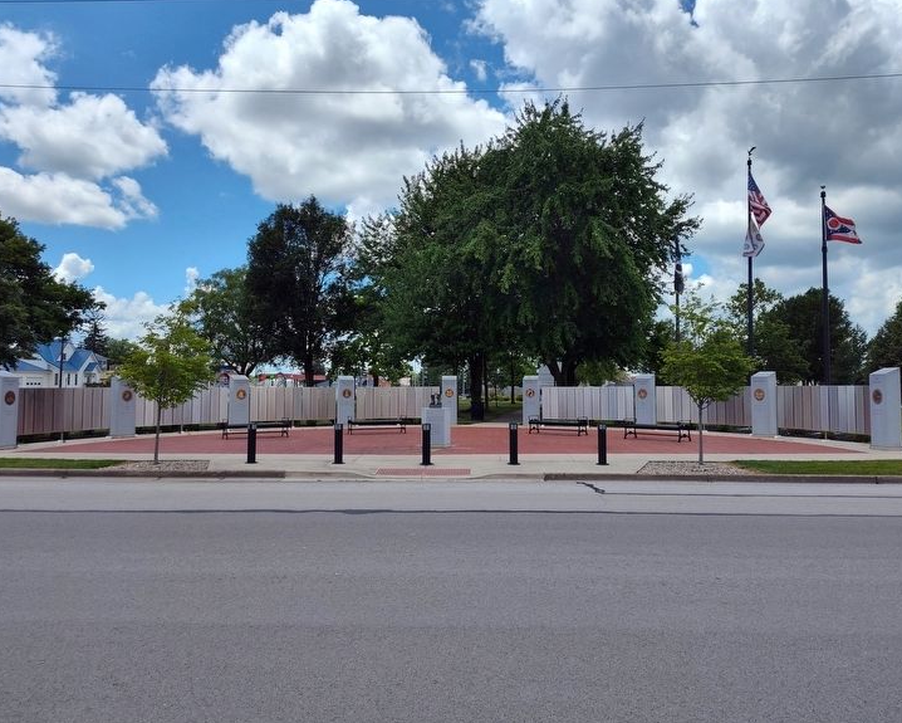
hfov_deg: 68.1
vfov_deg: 56.8
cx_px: 456
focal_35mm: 25
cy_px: 351
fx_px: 668
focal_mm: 5.56
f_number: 1.8
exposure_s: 1/2683
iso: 100
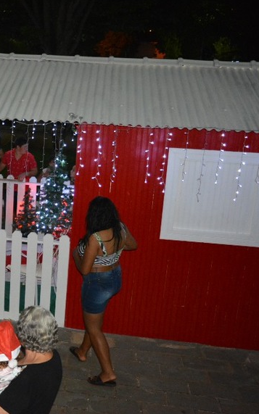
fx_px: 598
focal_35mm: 53
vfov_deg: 38.2
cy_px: 203
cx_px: -64
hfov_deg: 22.3
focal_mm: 22
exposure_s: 1/60
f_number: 3.8
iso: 3200
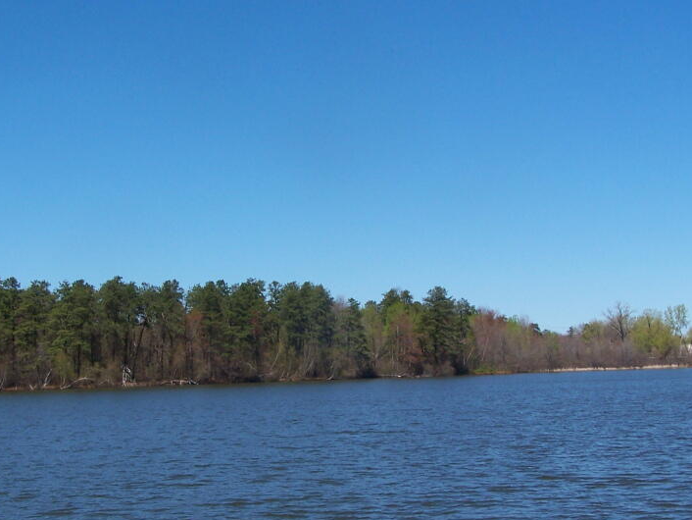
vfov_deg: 25.2
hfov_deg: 33.2
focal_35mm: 58
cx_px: 334
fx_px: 1160
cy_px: 330
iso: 80
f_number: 4
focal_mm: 6.7
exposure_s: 1/1000
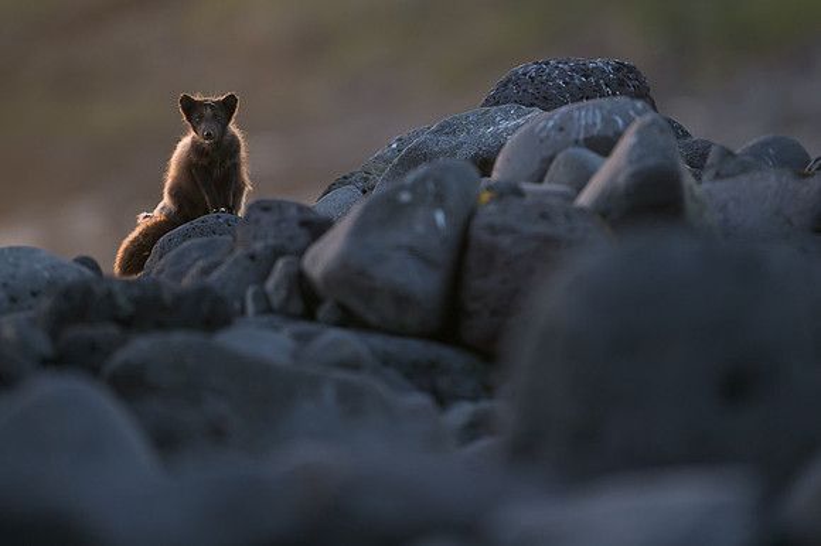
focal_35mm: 554
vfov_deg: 2.5
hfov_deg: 3.7
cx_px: 448
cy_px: 170
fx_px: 12625
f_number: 2.8
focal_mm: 400
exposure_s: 1/40
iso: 400
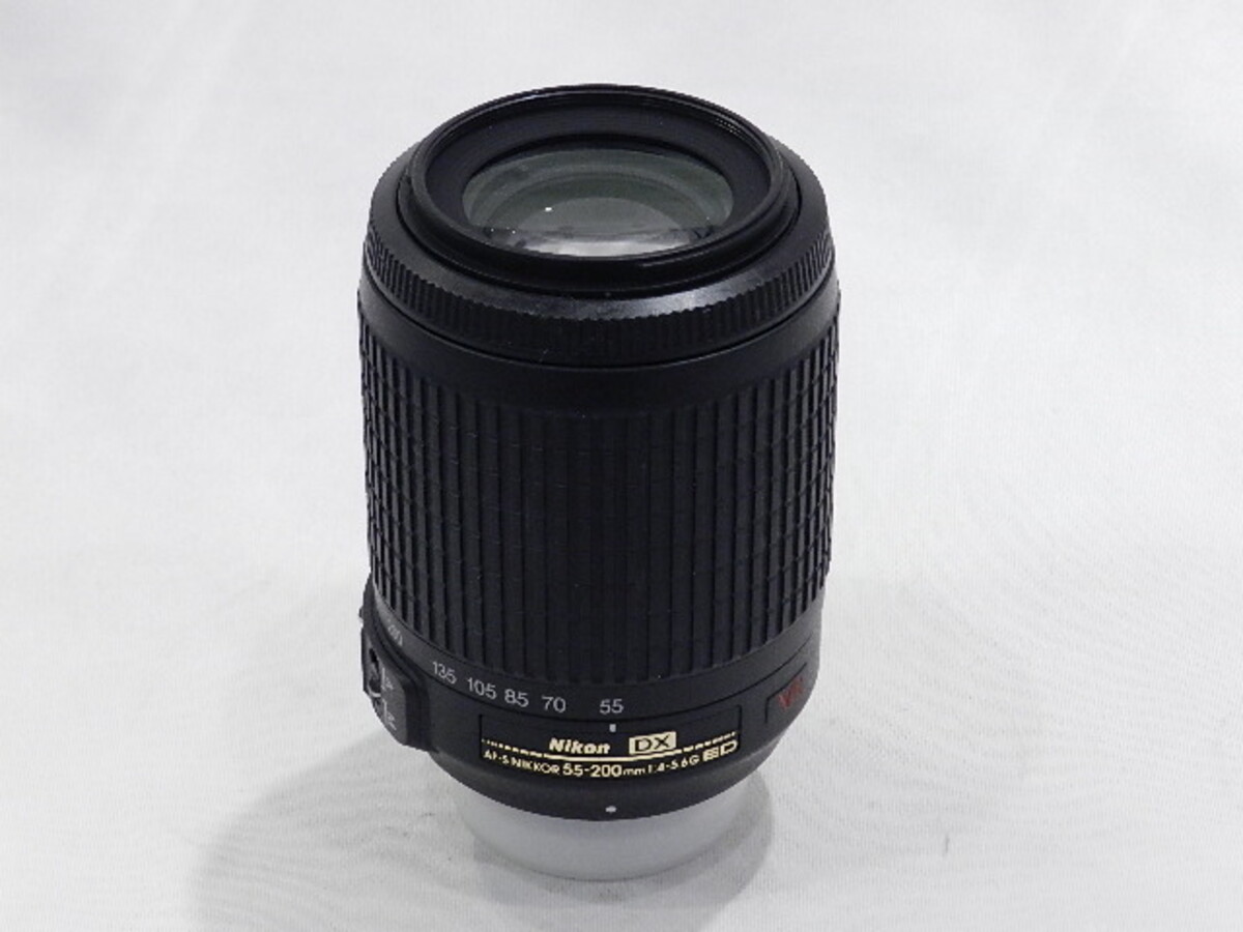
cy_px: 466
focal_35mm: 100
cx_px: 622
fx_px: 3591
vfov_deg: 14.8
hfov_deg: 19.6
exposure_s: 1/60
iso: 800
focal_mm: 17.7
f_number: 4.6
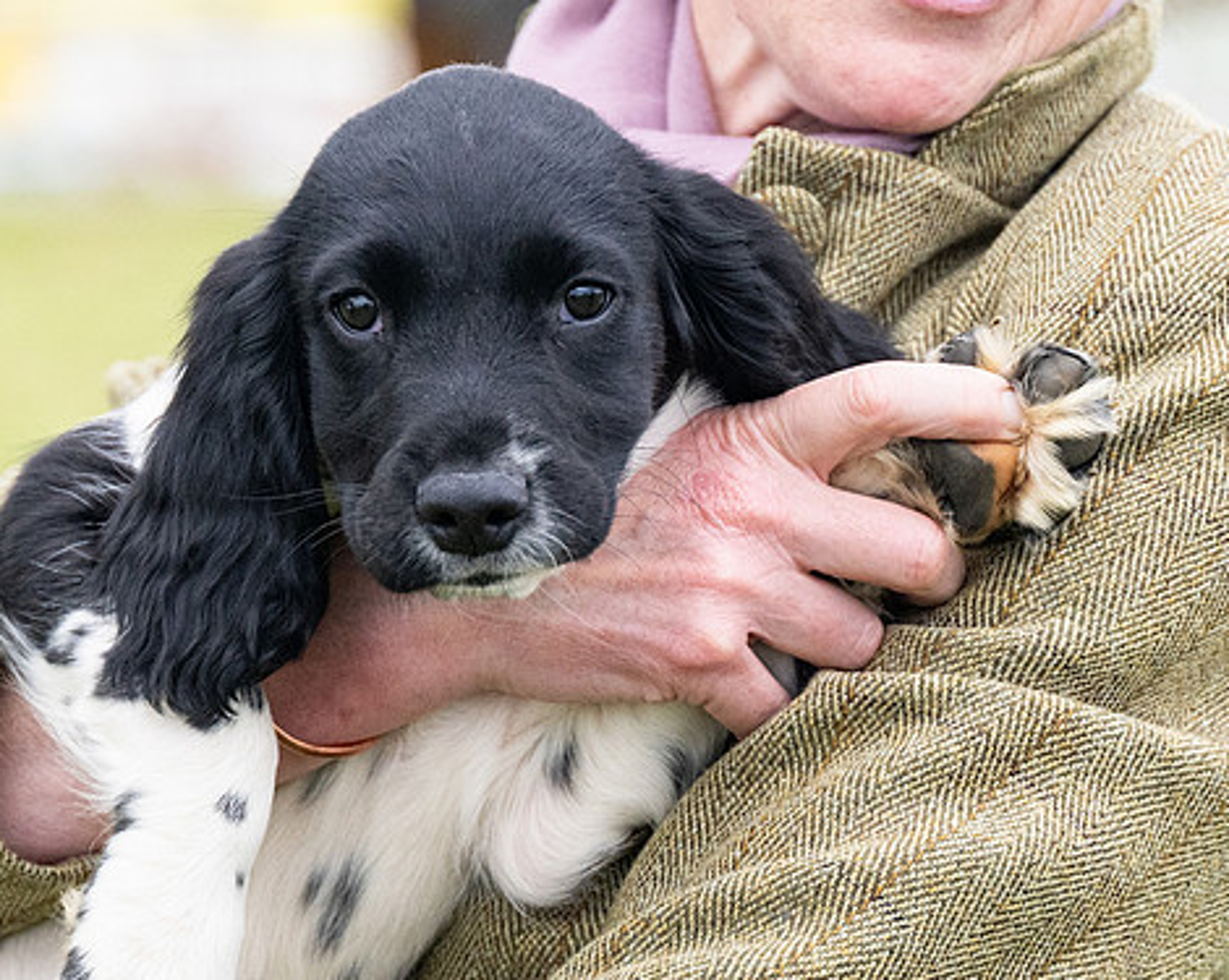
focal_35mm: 248
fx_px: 9011
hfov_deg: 7.8
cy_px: 211
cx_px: 501
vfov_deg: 6.2
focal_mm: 98
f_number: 4
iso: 1000
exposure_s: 1/6400
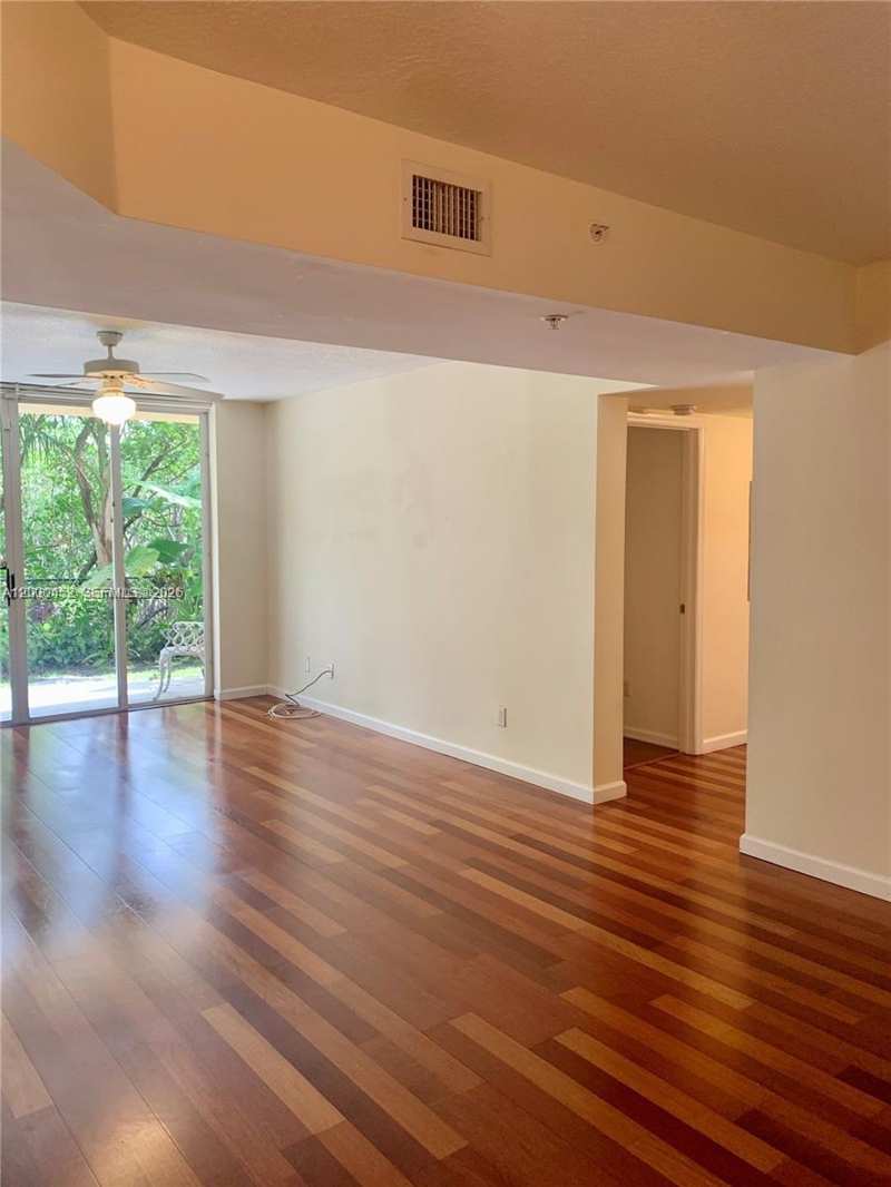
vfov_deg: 67.3
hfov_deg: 53.1
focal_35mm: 26
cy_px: 594
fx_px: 892
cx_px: 446
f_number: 1.8
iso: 80
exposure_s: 1/60
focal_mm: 4.25
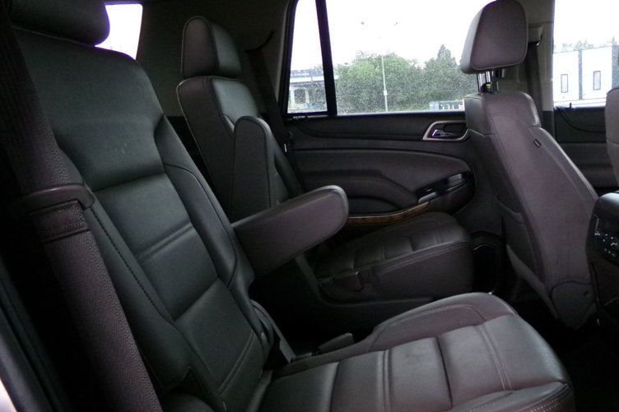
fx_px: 584
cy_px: 261
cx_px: 414
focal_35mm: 34
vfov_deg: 38.6
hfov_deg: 54.6
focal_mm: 4.3
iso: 800
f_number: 3.7
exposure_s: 1/60
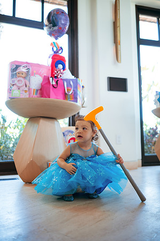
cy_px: 120
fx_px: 233
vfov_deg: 54.4
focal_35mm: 35
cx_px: 80
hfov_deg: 37.9
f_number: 2
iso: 1600
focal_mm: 35
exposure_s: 1/640
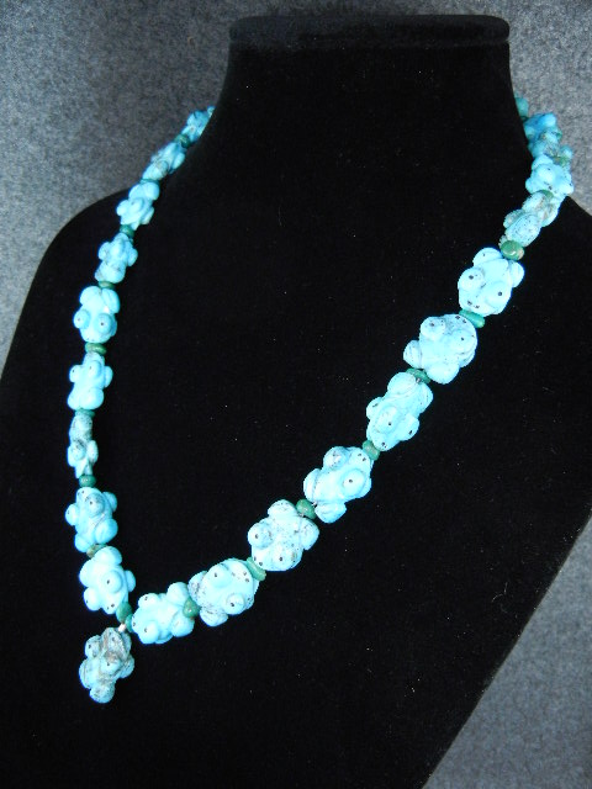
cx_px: 296
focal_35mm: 34
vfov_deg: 54.0
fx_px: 775
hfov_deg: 41.8
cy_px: 394
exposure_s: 1/30
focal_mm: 6.2
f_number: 3.6
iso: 800
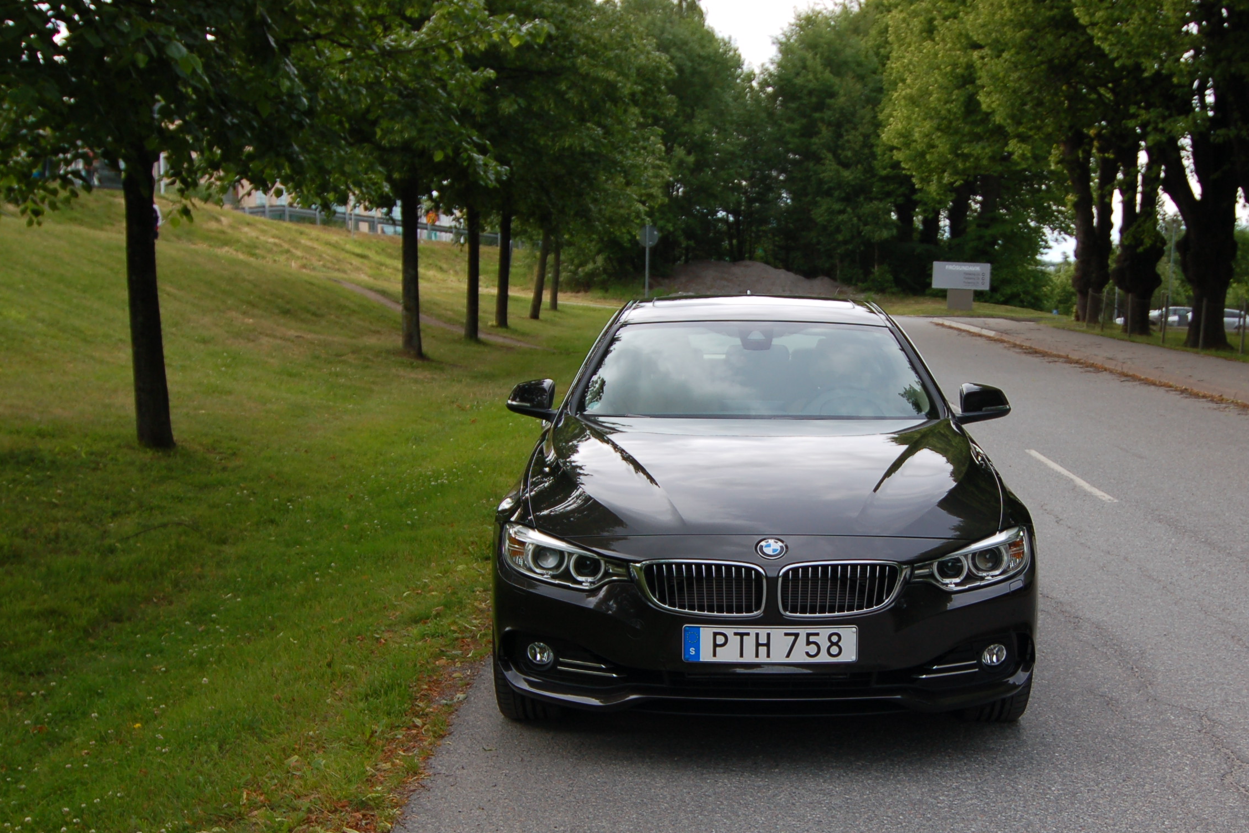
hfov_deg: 40.9
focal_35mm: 48
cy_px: 535
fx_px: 1665
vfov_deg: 28.0
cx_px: 770
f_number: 4
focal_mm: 24
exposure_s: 1/500
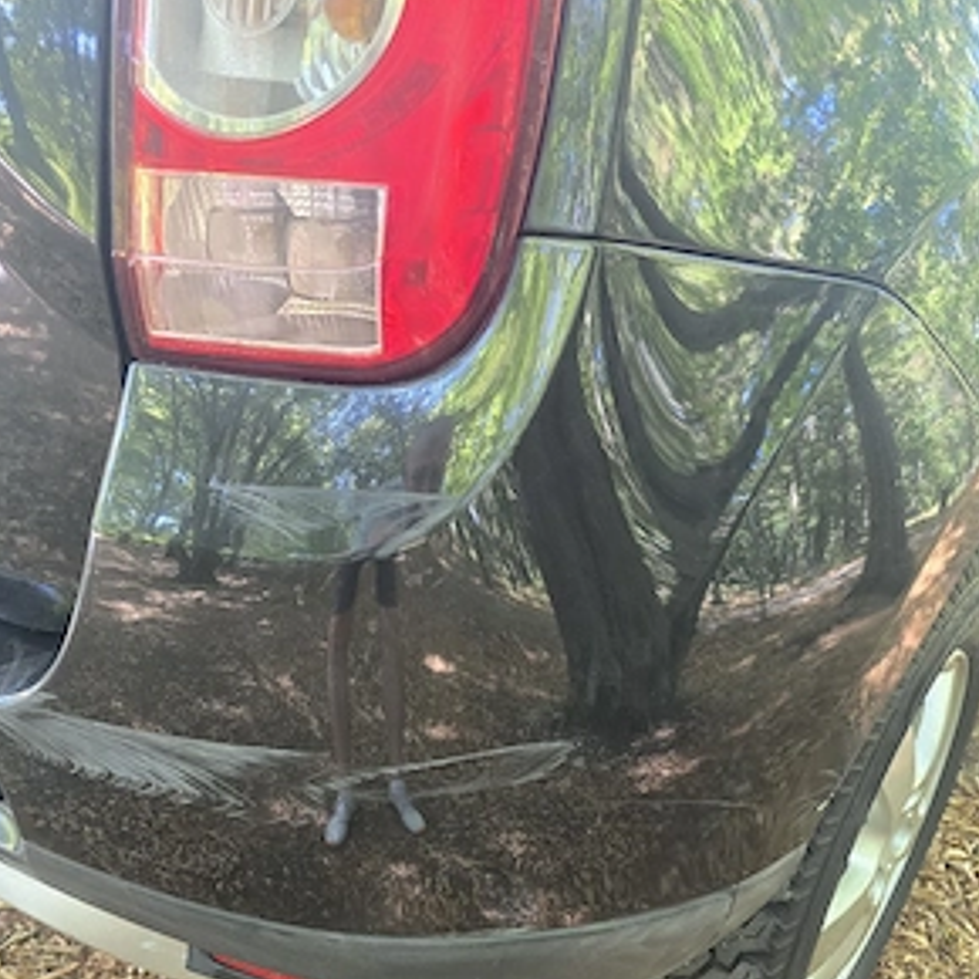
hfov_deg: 57.3
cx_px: 479
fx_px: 896
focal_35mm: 28
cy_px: 665
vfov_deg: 55.9
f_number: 1.7
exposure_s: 1/101
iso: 400
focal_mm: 6.3
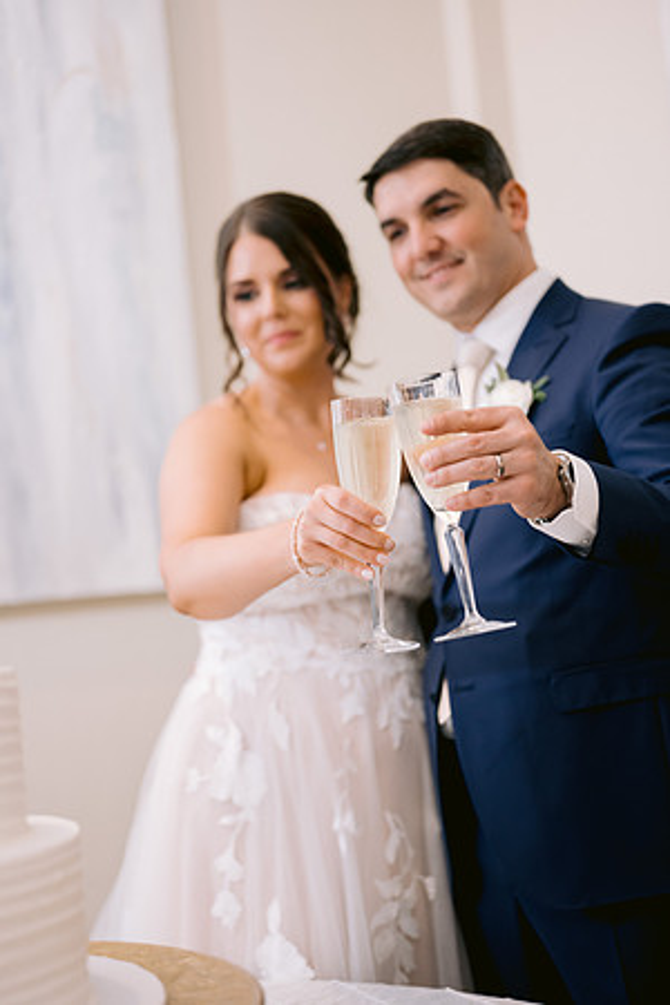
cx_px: 335
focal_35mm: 50
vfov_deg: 39.6
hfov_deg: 27.0
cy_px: 502
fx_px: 1396
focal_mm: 50
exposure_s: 1/125
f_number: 2
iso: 1000
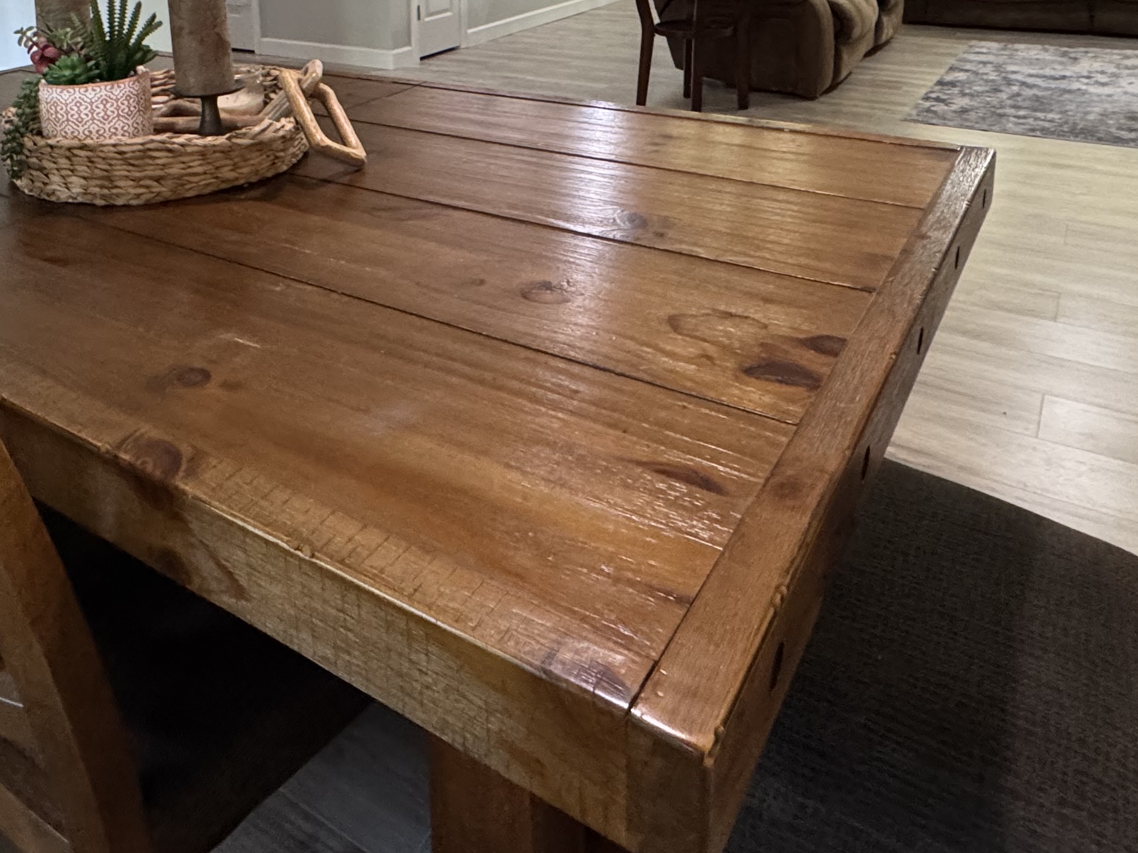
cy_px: 57
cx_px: 435
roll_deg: +1.4
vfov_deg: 42.2
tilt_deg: -12.0
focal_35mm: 30
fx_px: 986
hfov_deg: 59.3
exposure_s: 1/60
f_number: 2.2
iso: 500
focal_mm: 2.22
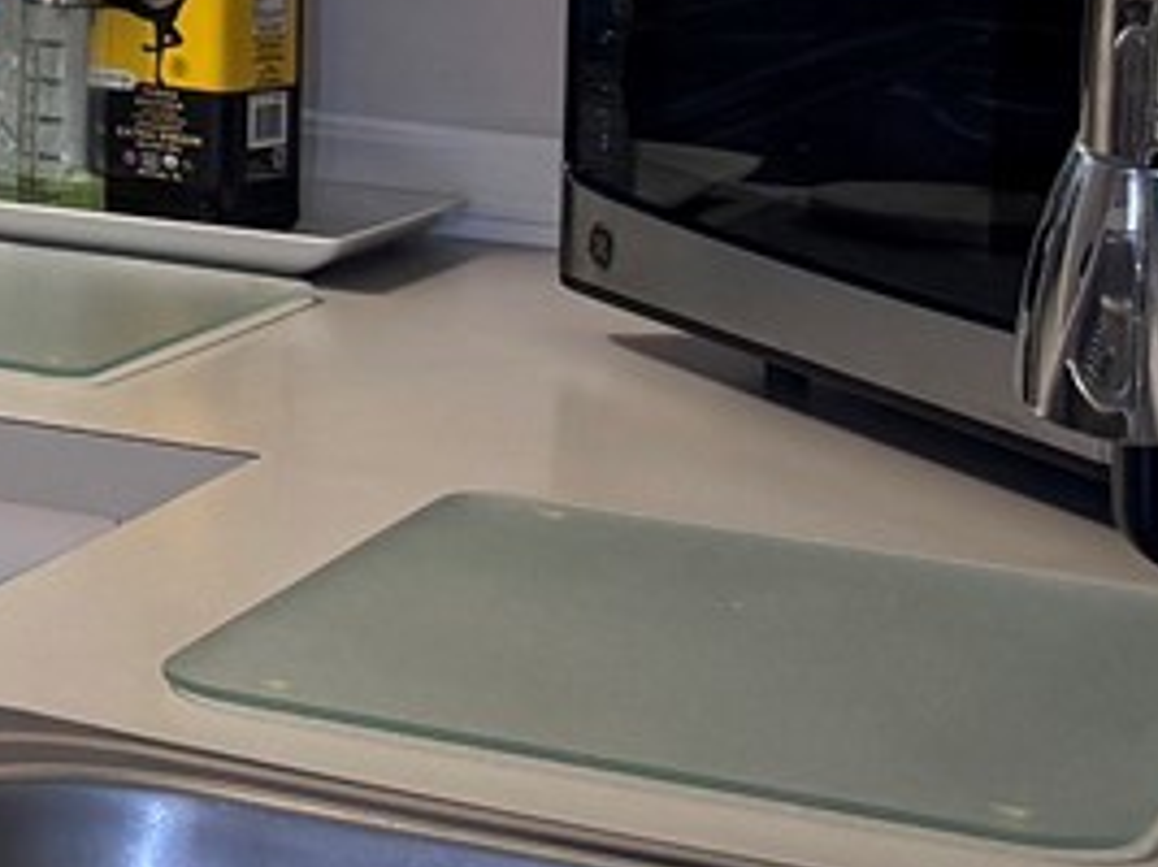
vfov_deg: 10.0
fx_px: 4815
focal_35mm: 144
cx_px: -1856
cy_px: -451
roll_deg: -0.6
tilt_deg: -2.5
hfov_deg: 11.0
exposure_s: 1/60
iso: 125
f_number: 1.78
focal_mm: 6.76
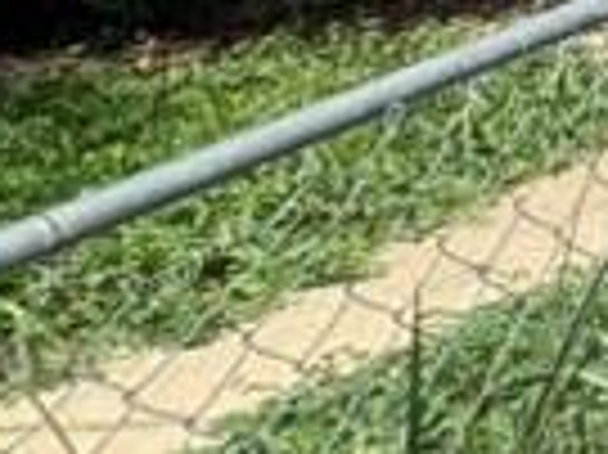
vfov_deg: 11.8
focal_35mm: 106
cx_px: 2243
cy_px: -575
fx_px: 1860
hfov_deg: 9.0
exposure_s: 1/625
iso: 50
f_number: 2.2
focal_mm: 2.22
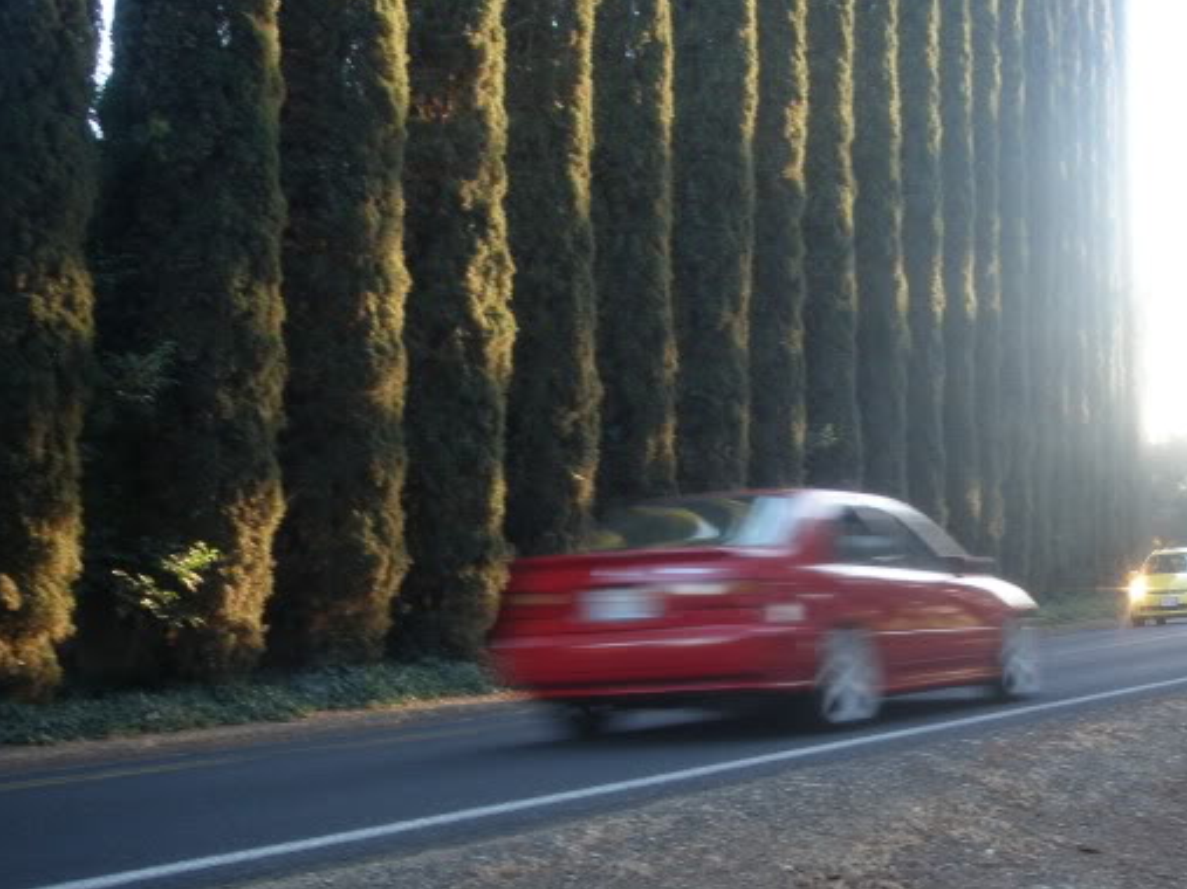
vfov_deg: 24.3
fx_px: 2057
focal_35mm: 60
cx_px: 890
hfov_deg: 31.6
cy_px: 601
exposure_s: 1/40
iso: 80
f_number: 3.5
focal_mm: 6.7
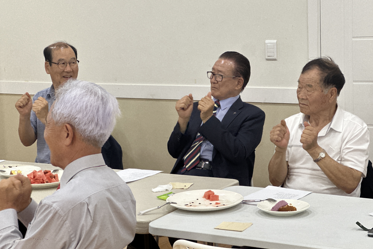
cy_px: 124
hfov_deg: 25.1
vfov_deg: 16.9
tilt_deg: -6.9
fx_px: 839
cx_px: 186
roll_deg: +1.8
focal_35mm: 81
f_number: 2.8
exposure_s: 1/40
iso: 160
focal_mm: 9
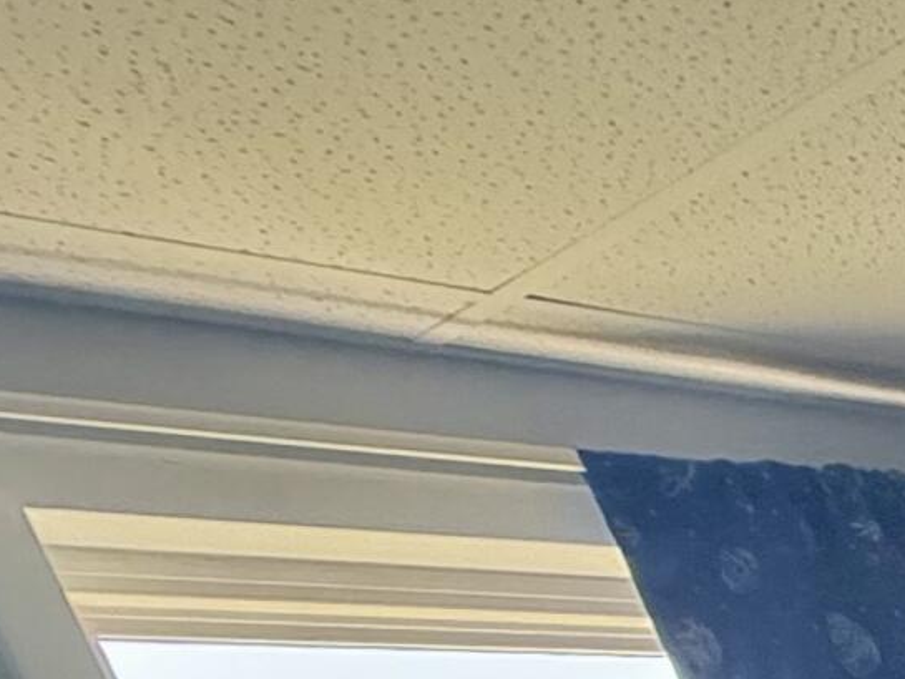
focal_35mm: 77
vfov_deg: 13.9
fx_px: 2014
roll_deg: +11.4
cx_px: 2297
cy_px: 1594
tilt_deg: -18.0
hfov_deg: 14.1
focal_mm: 2.22
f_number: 2.2
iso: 320
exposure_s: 1/92
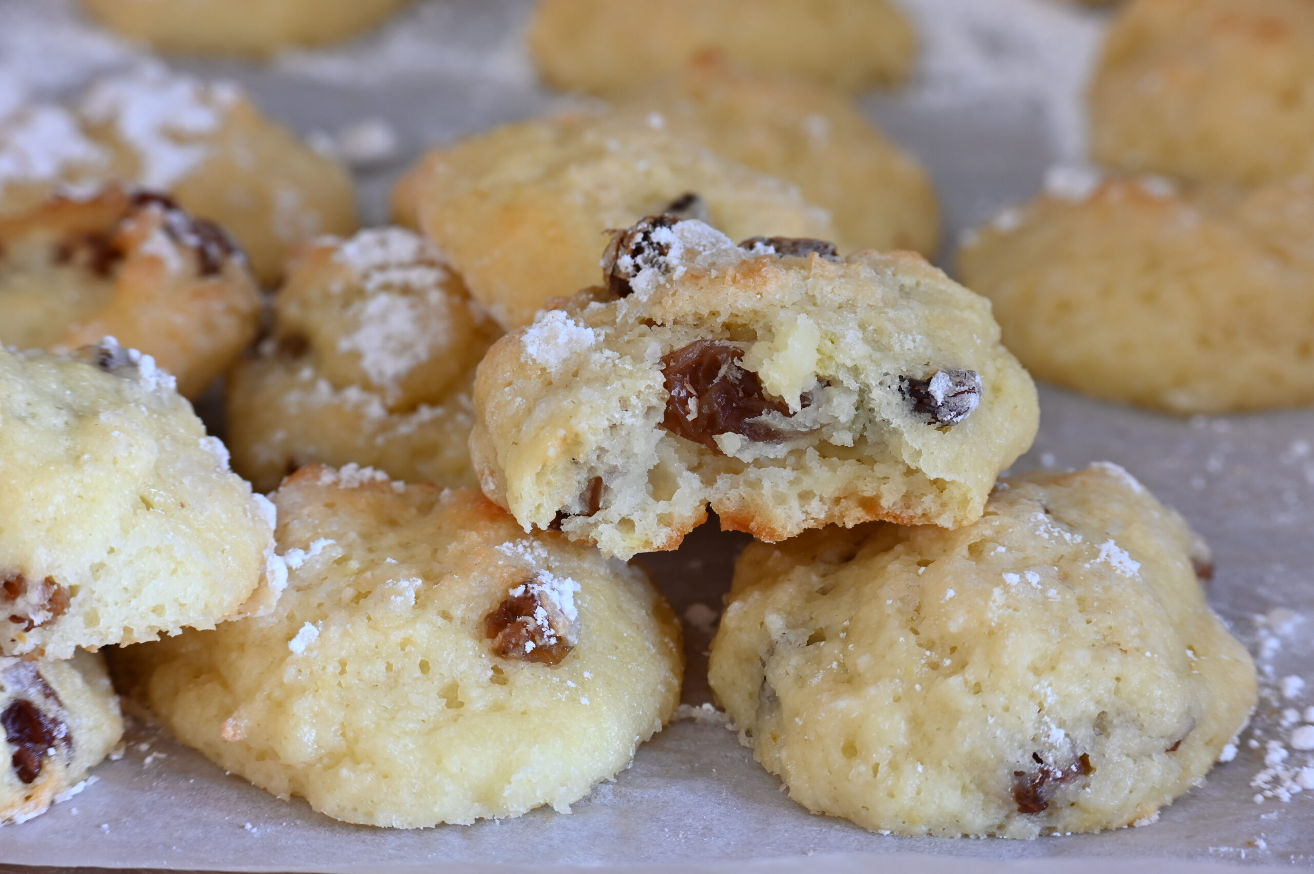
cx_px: 657
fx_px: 5472
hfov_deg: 13.7
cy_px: 437
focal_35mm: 150
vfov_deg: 9.1
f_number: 9
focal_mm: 100
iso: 200
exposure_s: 1/4
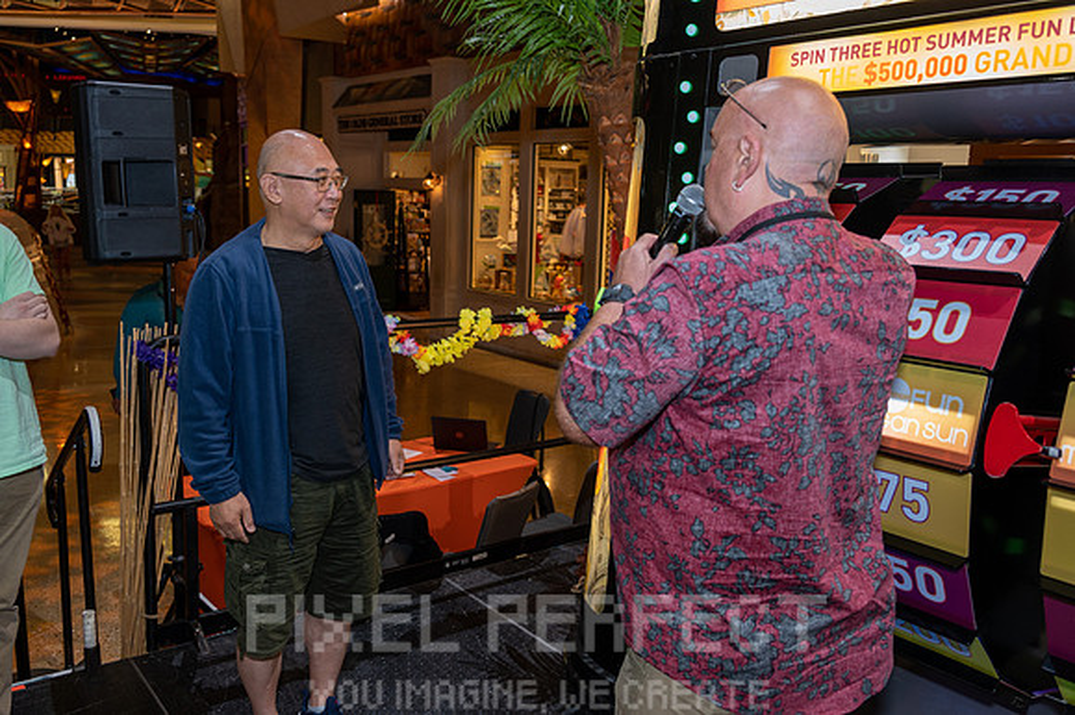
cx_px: 538
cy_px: 358
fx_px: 940
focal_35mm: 32
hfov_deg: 59.5
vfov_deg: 41.7
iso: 1100
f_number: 4.8
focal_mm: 31.5
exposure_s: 1/60
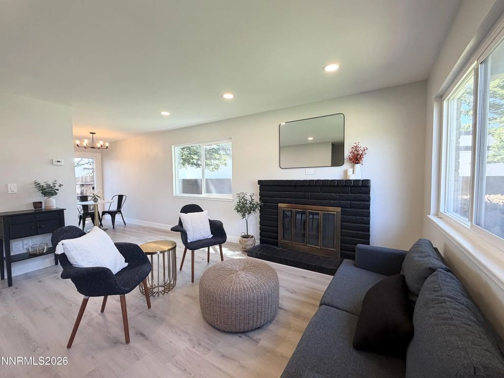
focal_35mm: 14
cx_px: 252
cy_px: 189
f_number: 2.2
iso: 160
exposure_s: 1/120
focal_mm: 2.22
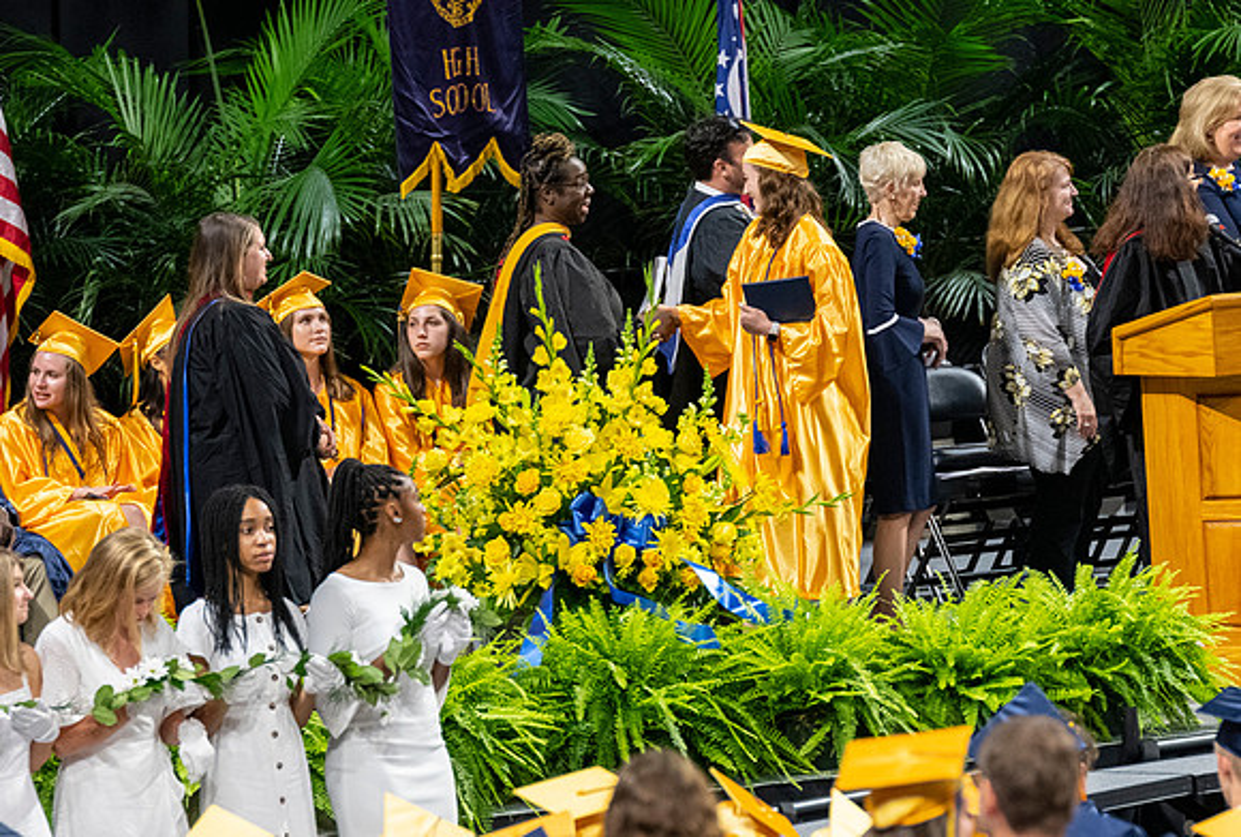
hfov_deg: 6.1
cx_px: 776
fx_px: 11669
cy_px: 425
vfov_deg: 4.1
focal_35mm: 337
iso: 2000
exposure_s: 1/200
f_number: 4
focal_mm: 190
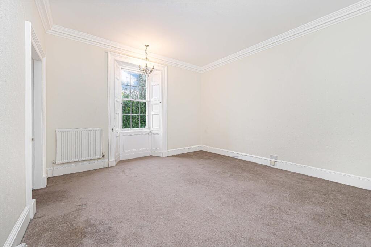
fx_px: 144
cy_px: 124
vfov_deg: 81.1
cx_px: 186
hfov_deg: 104.3
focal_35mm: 14
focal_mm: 14
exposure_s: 1/100
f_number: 9
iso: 400
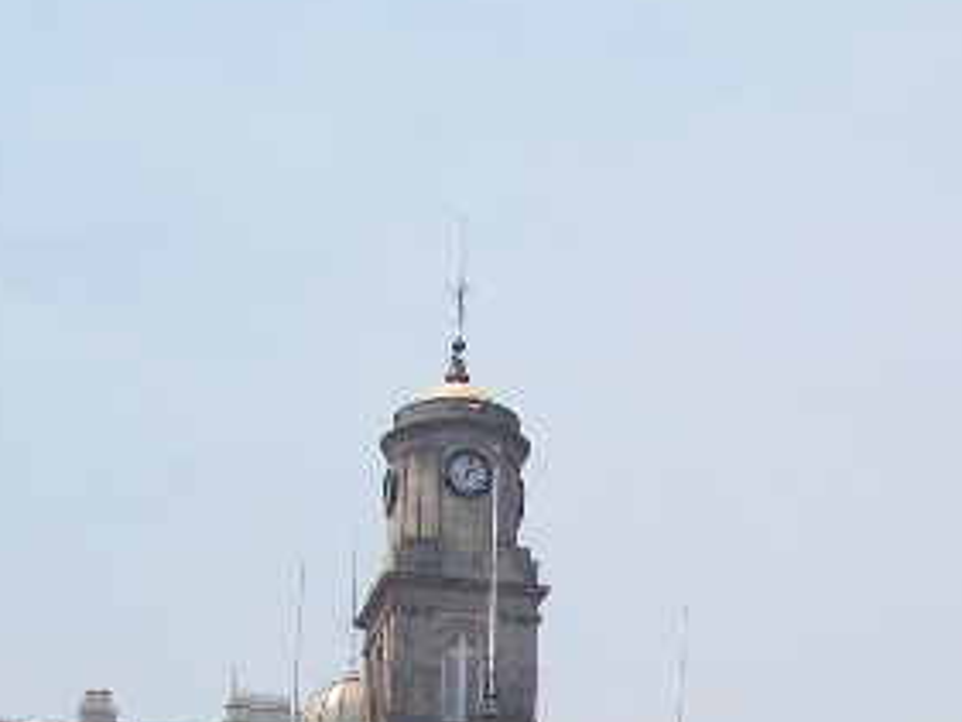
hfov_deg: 17.9
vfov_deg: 13.2
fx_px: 3003
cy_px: 975
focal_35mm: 108
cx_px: 907
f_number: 4.8
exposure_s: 1/1000
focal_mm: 8
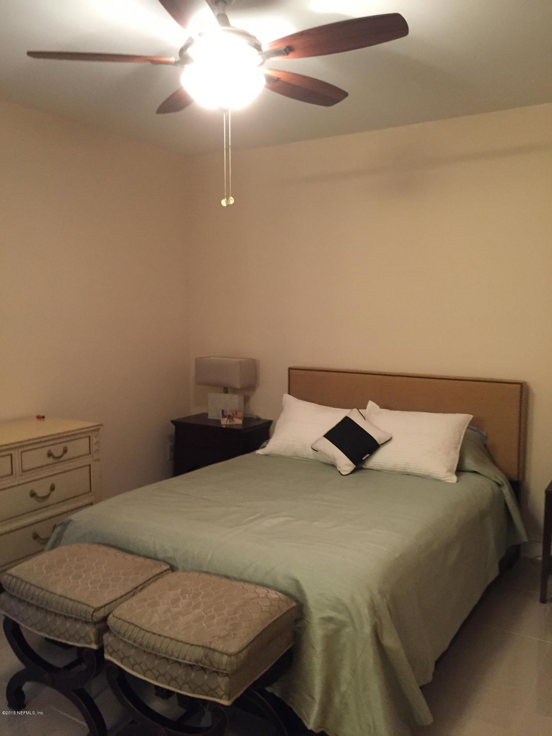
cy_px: 368
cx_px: 276
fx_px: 617
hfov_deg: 48.2
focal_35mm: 29
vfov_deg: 61.7
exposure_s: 1/20
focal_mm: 4.15
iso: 250
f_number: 2.2
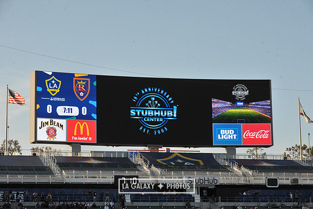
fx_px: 912
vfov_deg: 13.0
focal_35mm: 105
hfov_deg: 19.5
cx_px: 156
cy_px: 104
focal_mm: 105
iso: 400
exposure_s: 1/400
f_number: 10
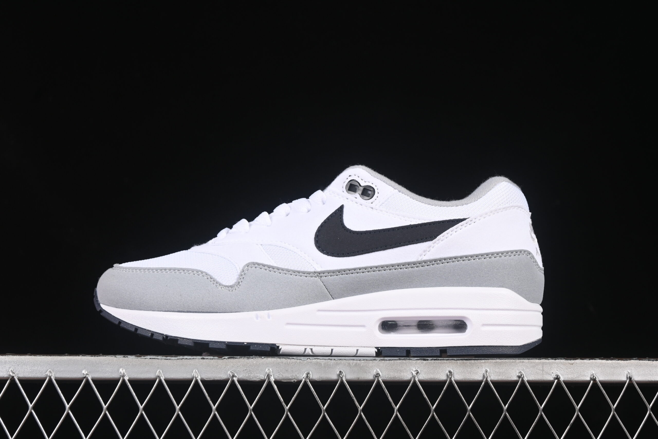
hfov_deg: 27.0
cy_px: 220
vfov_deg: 18.2
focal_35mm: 75
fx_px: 1371
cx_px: 329
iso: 160
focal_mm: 50
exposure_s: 1/80
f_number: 7.1
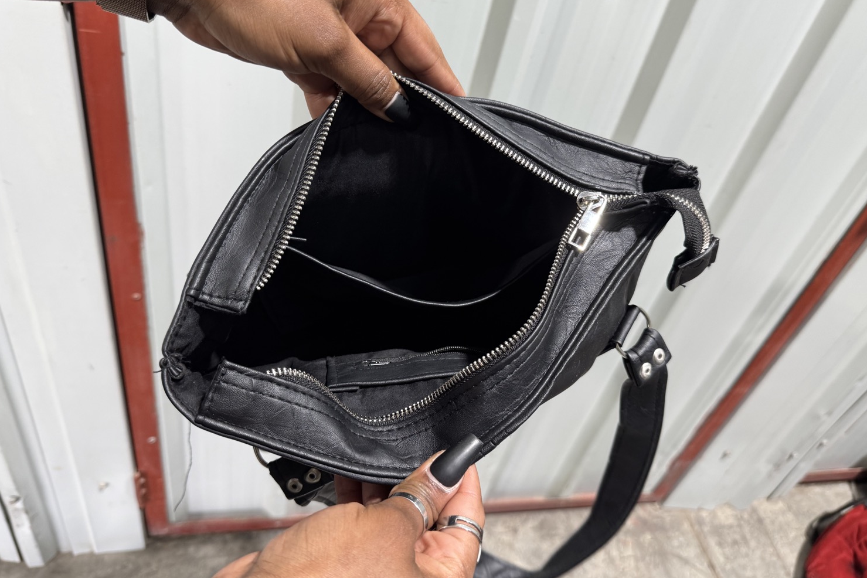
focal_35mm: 27
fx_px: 650
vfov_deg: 47.8
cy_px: 246
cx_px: 407
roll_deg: -12.6
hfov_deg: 67.3
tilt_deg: -39.4
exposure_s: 1/50
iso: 160
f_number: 1.78
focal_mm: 6.76
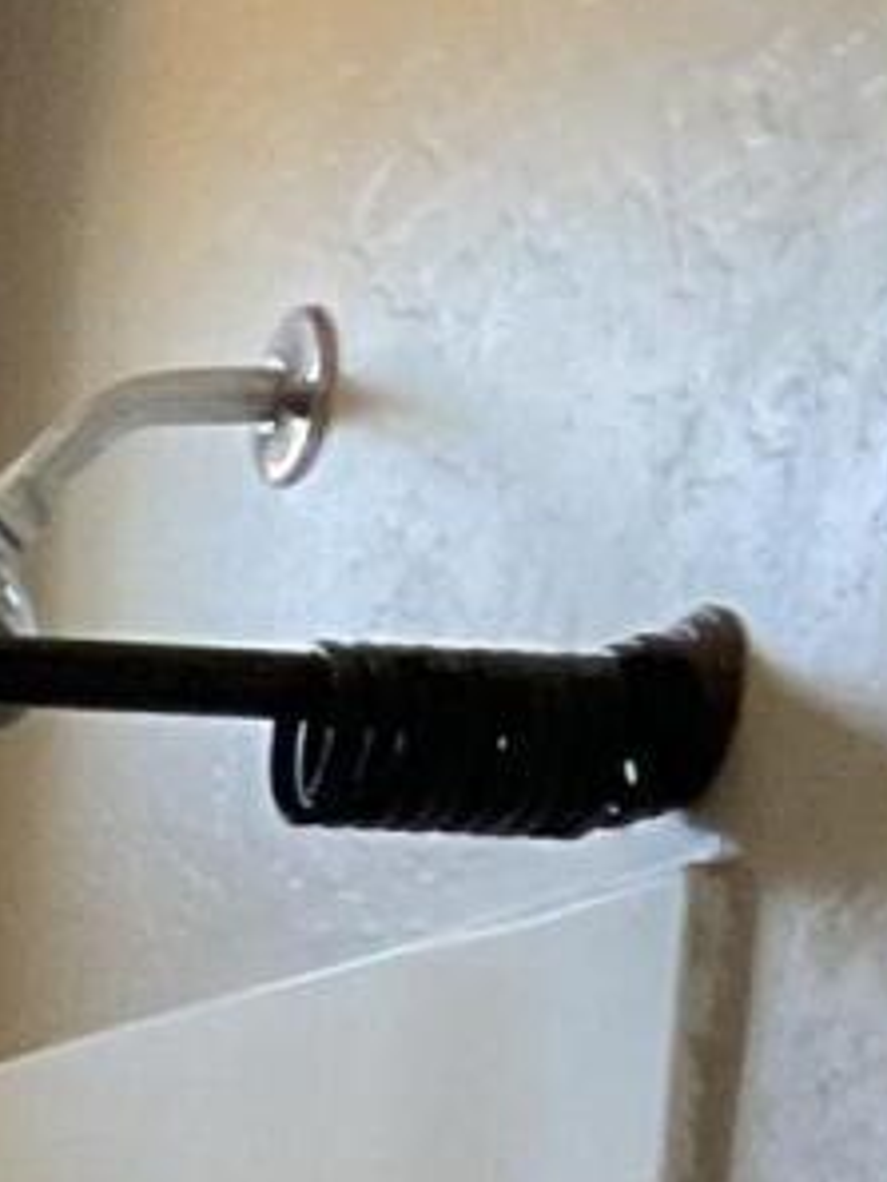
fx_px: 6657
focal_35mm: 195
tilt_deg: -12.5
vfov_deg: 8.7
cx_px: -1738
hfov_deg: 6.9
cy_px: 3291
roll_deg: -2.7
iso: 100
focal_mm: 3
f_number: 1.8
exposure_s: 1/60
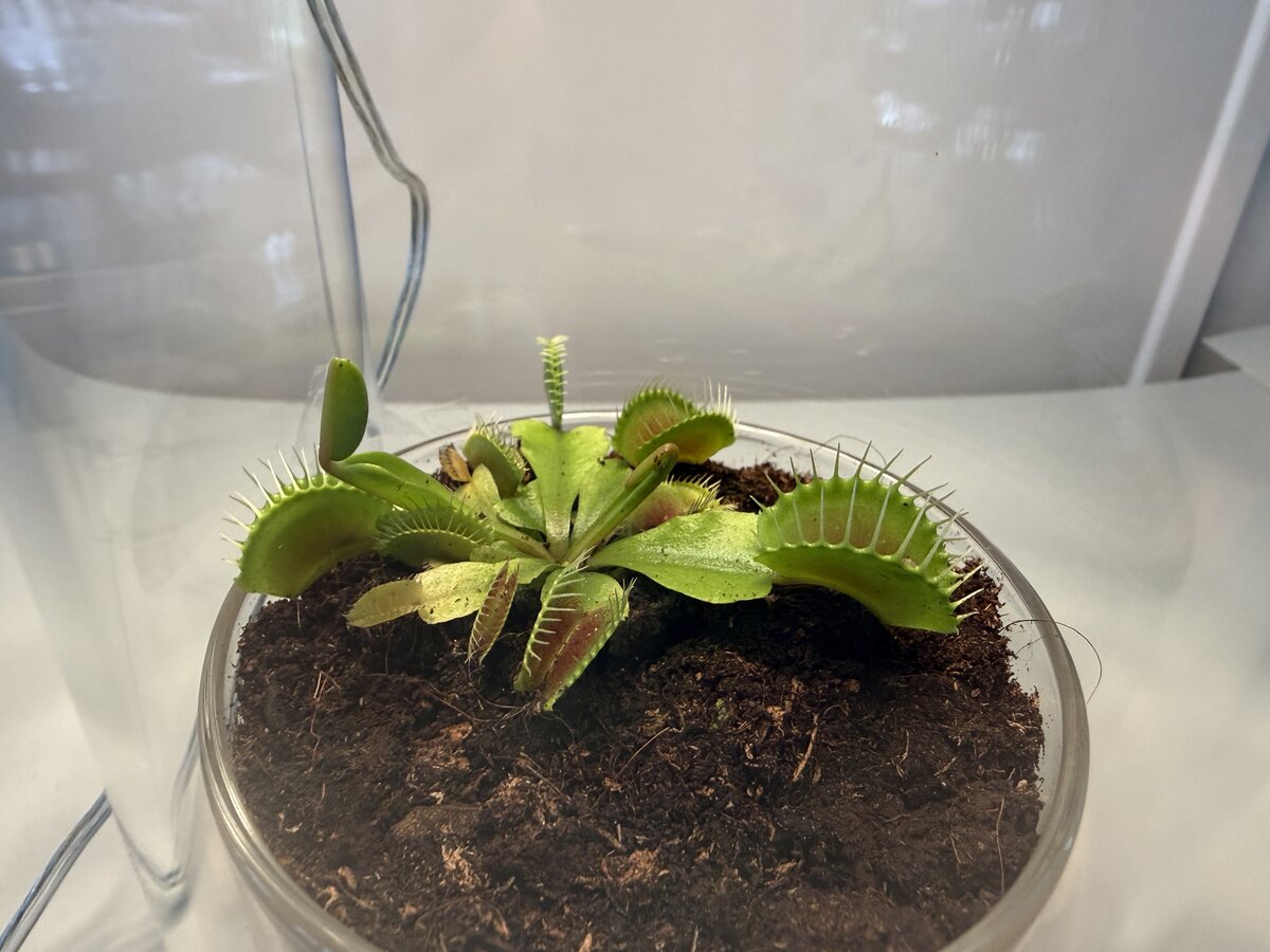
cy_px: 476
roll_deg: -0.7
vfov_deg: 54.9
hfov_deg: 69.4
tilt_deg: -29.2
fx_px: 917
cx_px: 635
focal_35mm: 25
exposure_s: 1/99
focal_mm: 2.22
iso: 160
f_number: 2.2
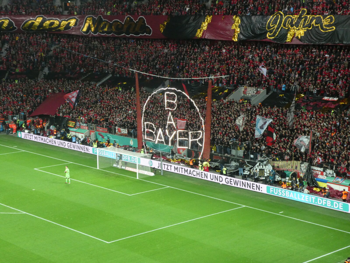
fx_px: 708
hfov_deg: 27.8
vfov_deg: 21.0
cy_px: 132
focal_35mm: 70
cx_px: 175
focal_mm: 12.5
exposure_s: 1/80
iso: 500
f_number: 4.5
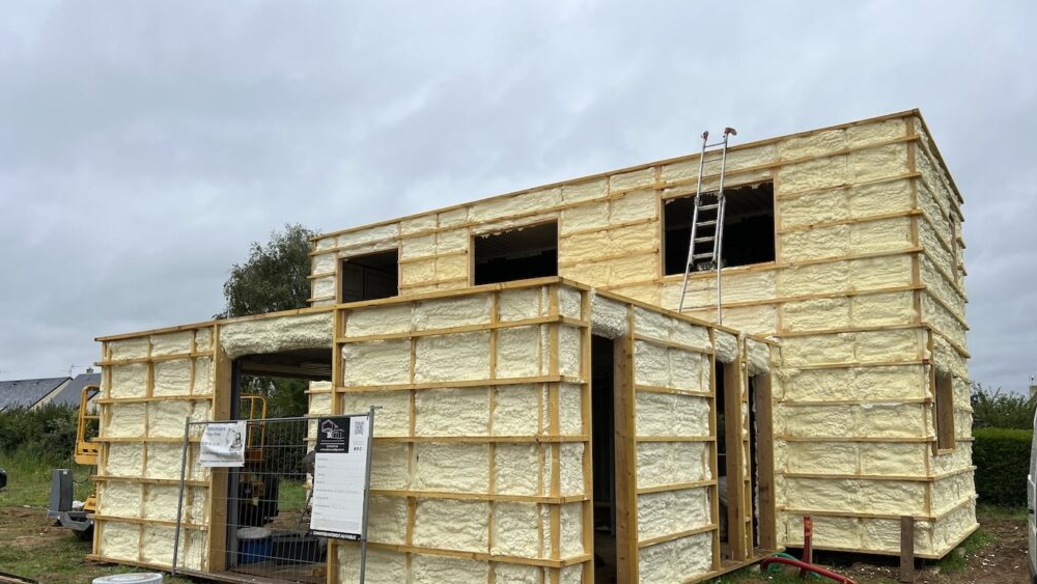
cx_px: 528
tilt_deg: +3.8
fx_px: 798
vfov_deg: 39.9
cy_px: 364
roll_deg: +0.4
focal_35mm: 29
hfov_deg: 66.0
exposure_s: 1/5319
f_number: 1.5
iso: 50
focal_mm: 5.7
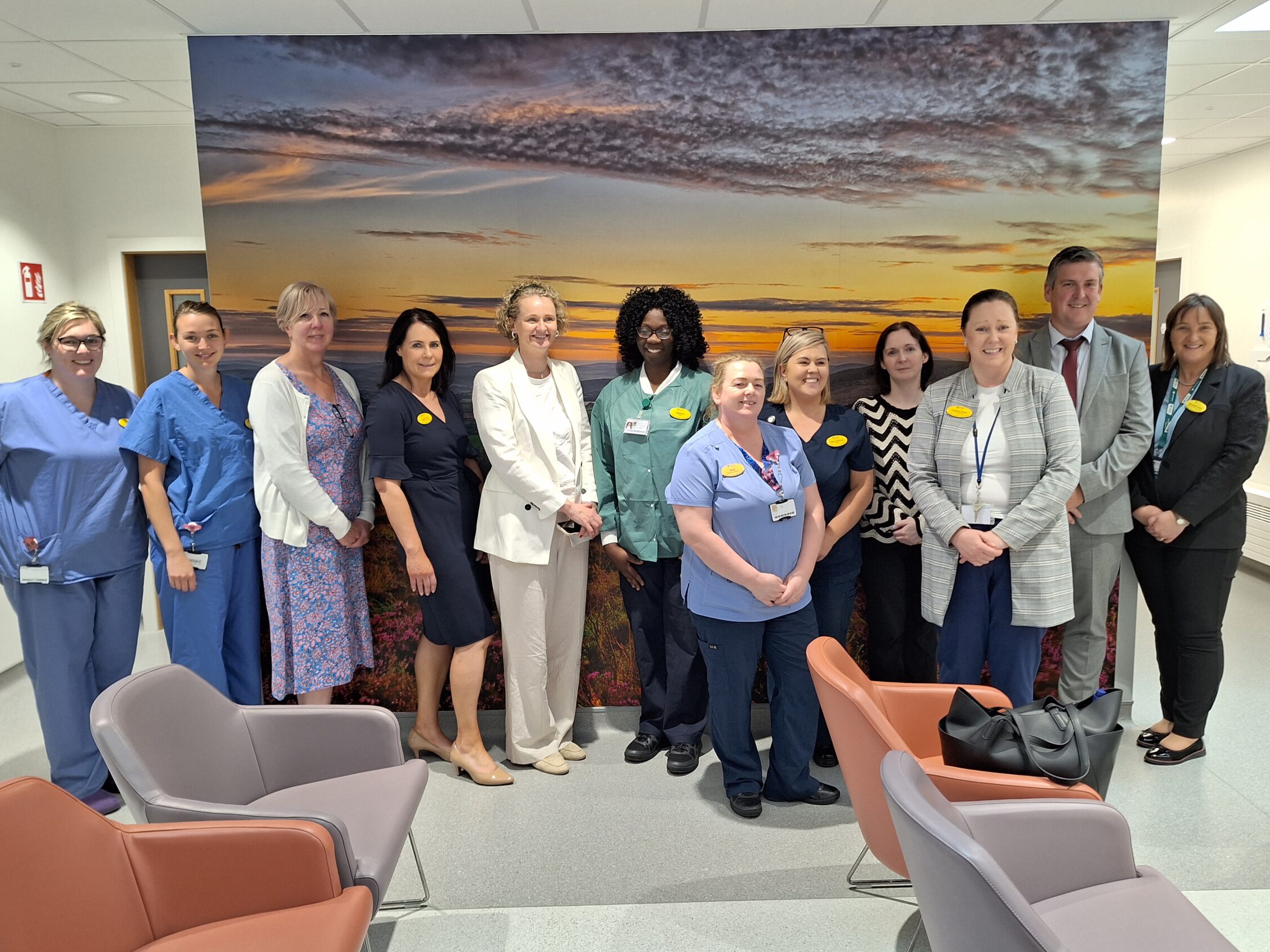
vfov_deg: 53.0
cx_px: 652
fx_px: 954
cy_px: 479
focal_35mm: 26
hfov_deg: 67.3
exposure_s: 1/50
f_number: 1.8
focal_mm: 5.54
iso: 64
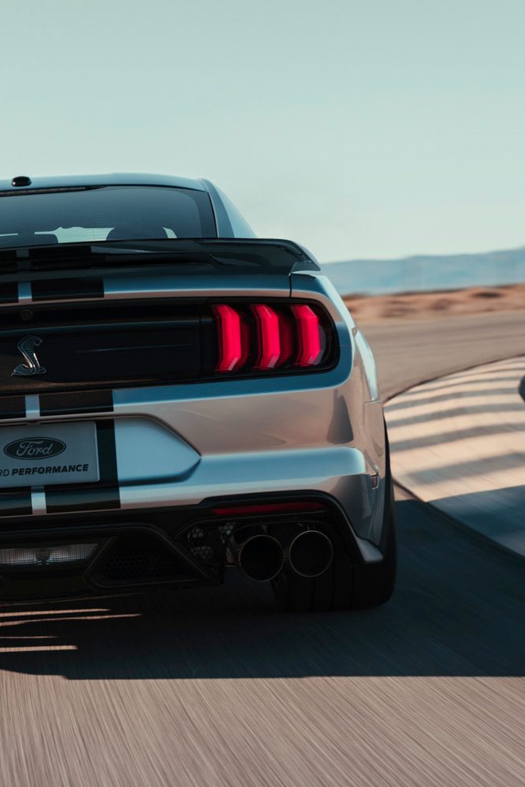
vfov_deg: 19.3
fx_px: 2319
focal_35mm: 106
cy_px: 392
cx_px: 20
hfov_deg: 12.8
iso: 200
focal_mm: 70
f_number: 5.6
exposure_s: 1/20
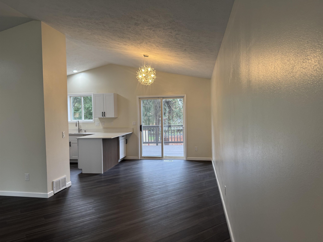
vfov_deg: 56.8
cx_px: 162
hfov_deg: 71.6
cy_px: 121
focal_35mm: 24
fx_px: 224
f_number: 1.78
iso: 160
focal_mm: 6.76
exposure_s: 1/120
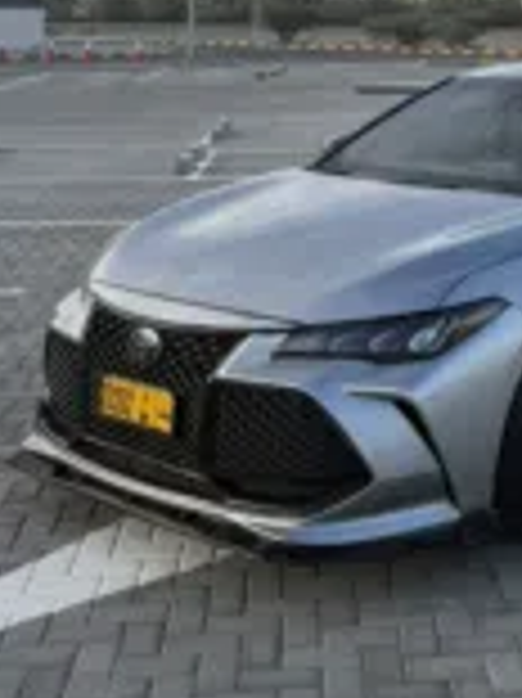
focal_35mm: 62
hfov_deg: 22.6
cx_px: 531
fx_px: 1248
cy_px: -68
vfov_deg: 28.4
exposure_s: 1/780
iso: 80
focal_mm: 6.76
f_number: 1.78
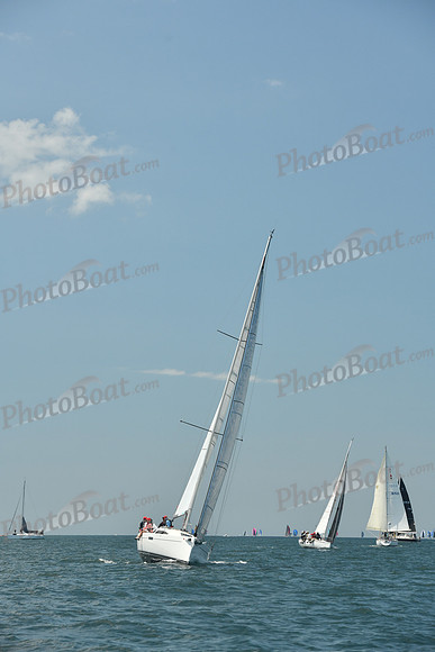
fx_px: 2210
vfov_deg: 16.8
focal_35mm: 122
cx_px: 218
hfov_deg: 11.2
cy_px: 326
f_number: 7.1
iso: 320
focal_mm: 122
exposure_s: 1/640
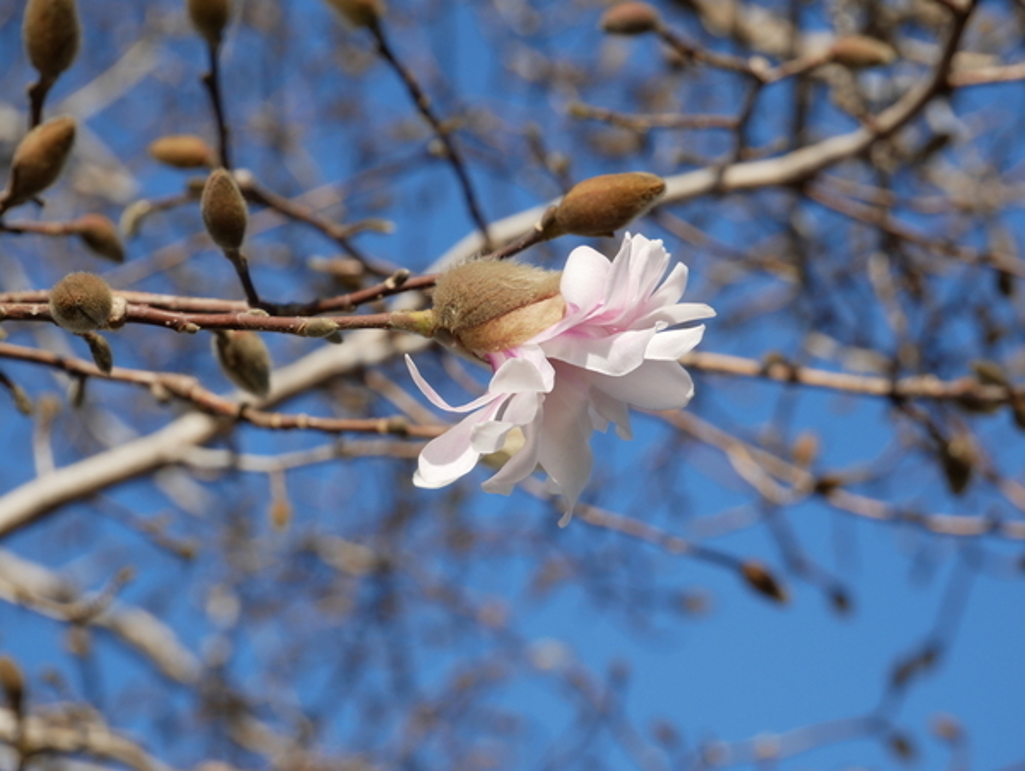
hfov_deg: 16.4
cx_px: 512
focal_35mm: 120
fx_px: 3556
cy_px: 386
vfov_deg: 12.4
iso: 200
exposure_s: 1/400
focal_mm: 60
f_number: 8
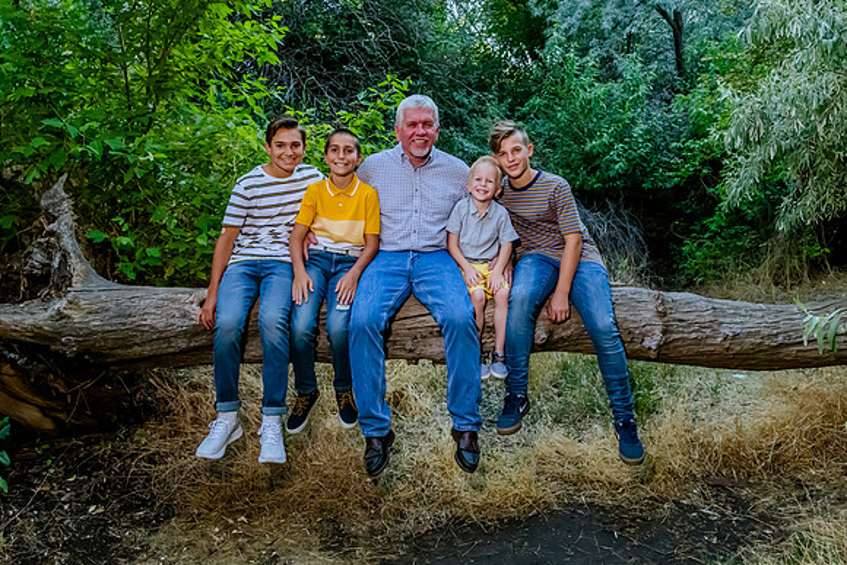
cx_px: 418
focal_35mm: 30
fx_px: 707
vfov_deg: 43.5
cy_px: 251
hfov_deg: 61.8
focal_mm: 24
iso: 4000
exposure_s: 1/320
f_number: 9
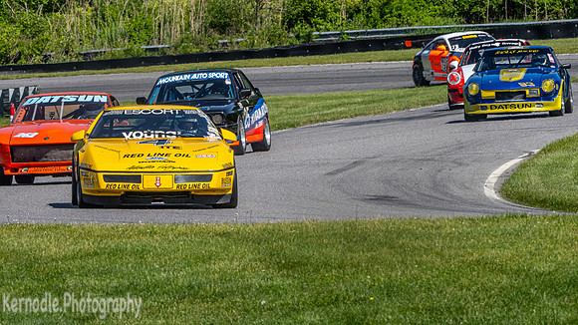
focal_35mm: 655
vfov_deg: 1.9
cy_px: 108
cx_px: 289
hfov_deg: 3.3
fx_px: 10033
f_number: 11
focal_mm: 300
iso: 400
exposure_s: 1/640
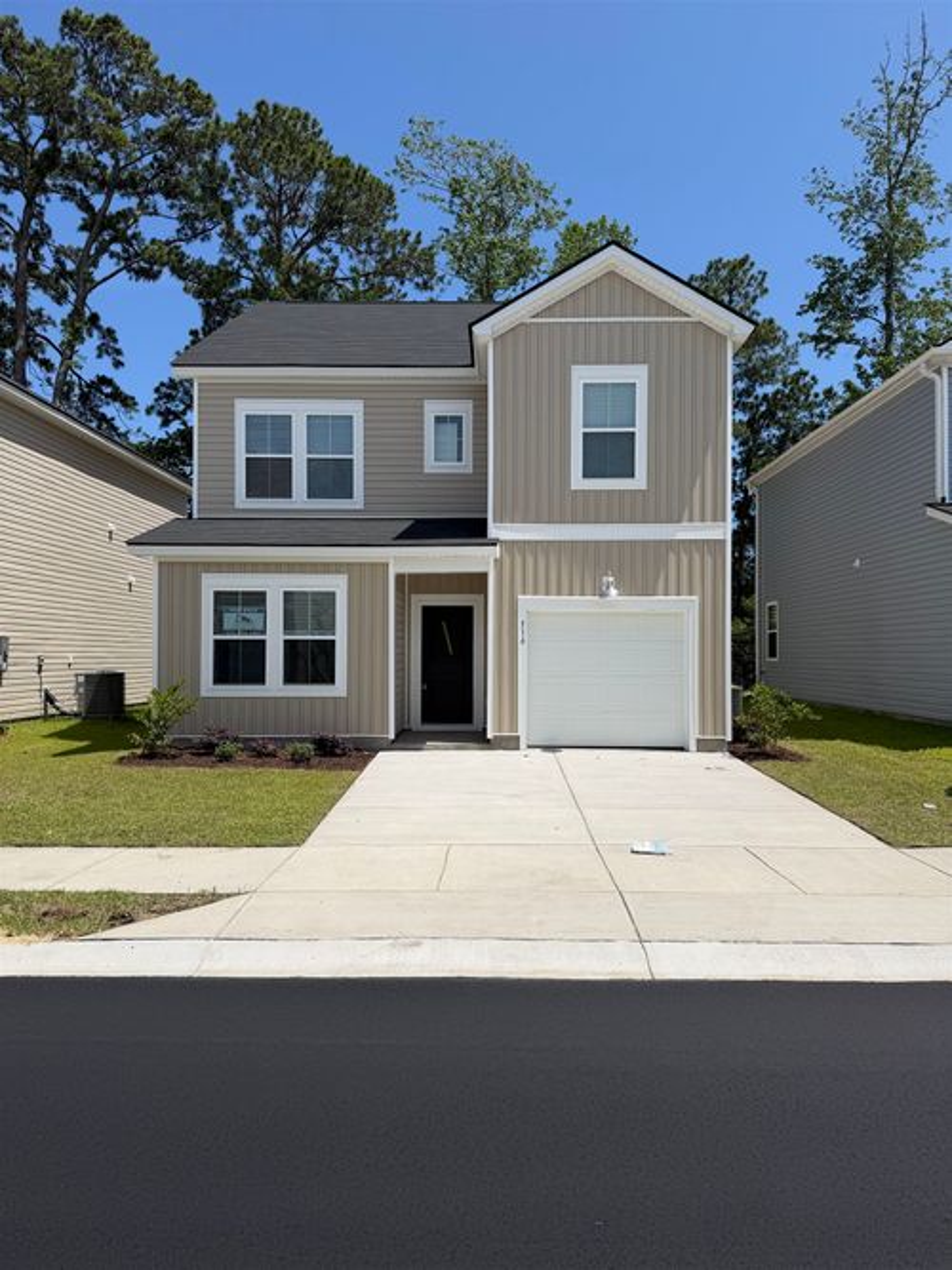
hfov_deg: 56.8
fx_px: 880
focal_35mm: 24
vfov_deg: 71.6
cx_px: 476
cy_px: 635
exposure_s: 1/8130
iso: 80
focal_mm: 6.76
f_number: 1.78
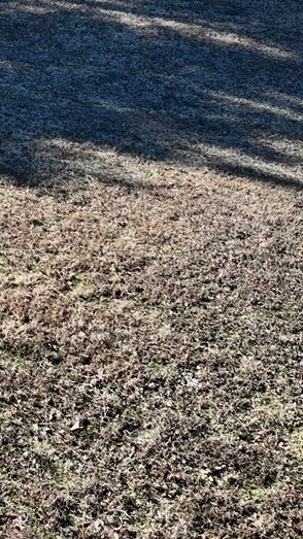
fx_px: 1372
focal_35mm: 96
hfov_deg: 11.4
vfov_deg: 20.8
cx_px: -291
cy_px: -102
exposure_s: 1/1600
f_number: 2.8
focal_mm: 12.29
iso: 210
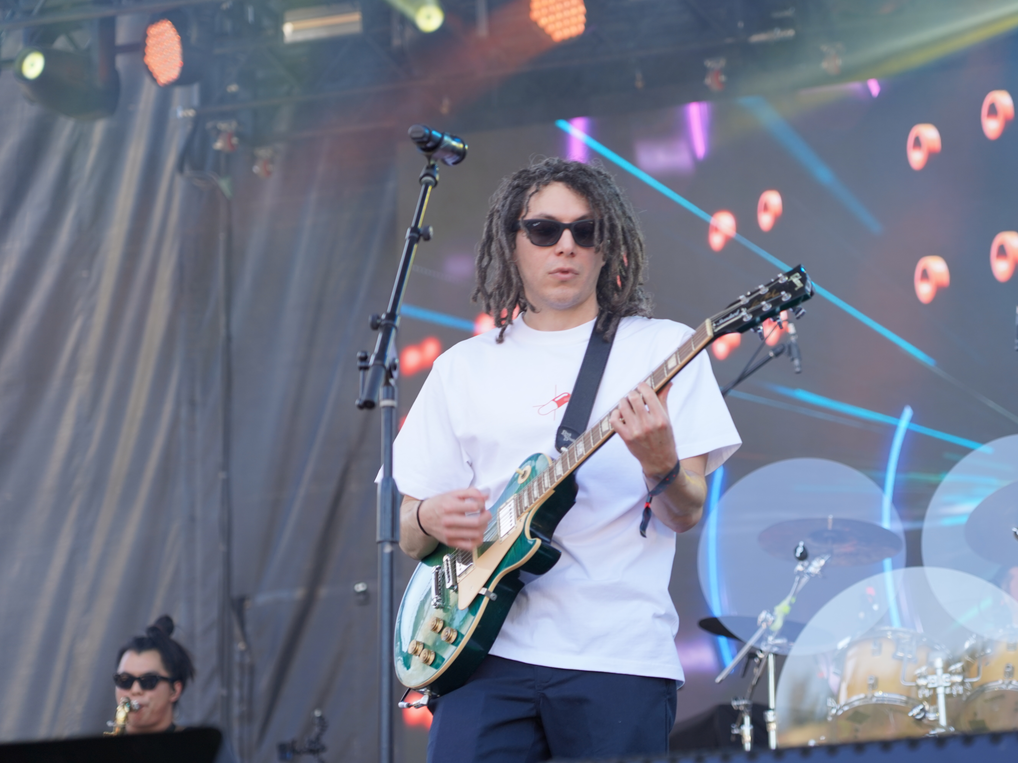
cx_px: 570
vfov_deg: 14.2
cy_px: 381
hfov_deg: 18.9
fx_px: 3059
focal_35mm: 104
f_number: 4
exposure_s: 1/160
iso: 200
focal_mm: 96
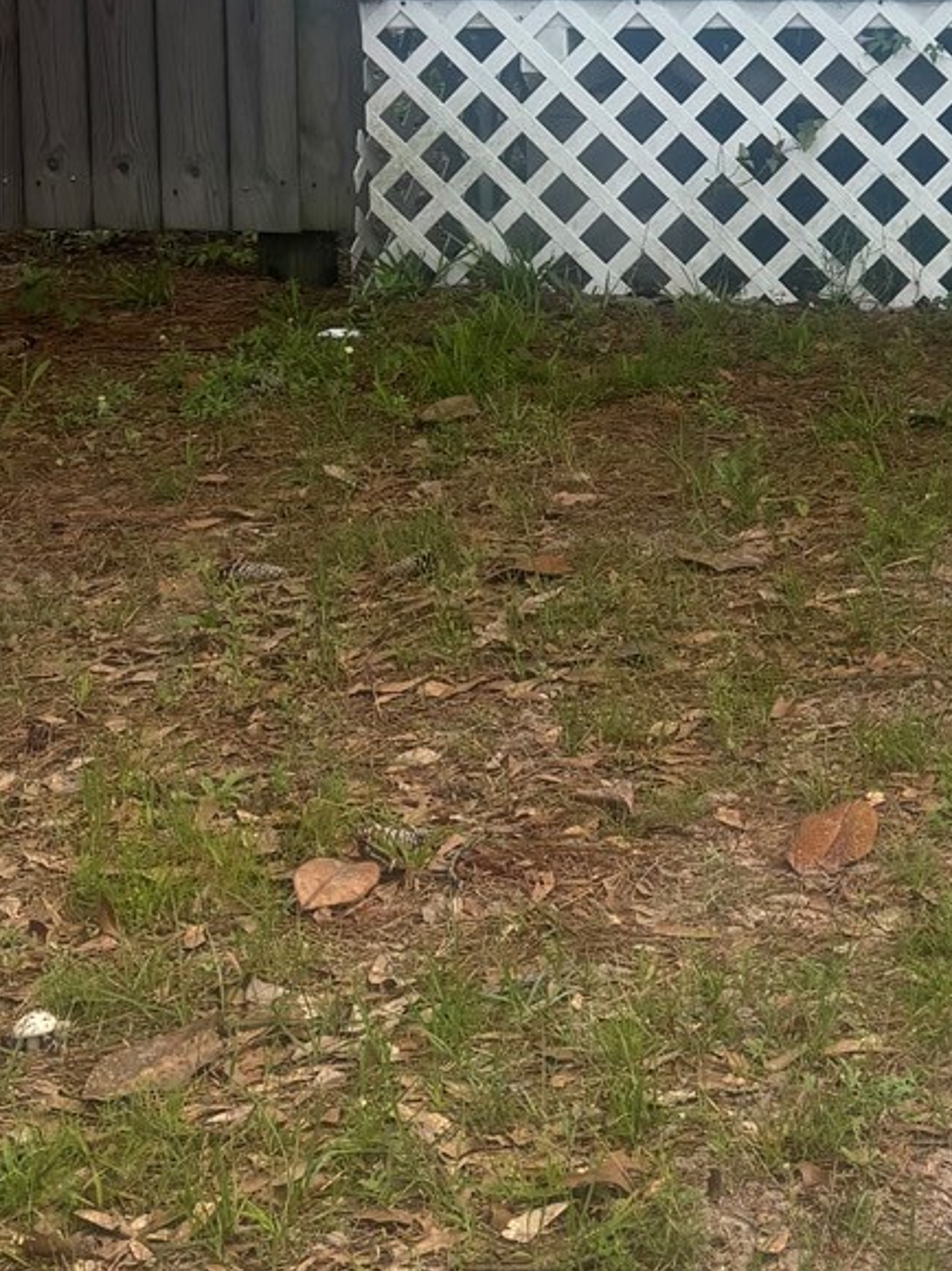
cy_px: -94
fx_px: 3375
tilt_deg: -10.2
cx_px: 1492
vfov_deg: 20.4
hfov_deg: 14.8
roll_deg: -0.1
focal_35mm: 92
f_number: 1.6
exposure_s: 1/880
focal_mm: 5.96
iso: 50
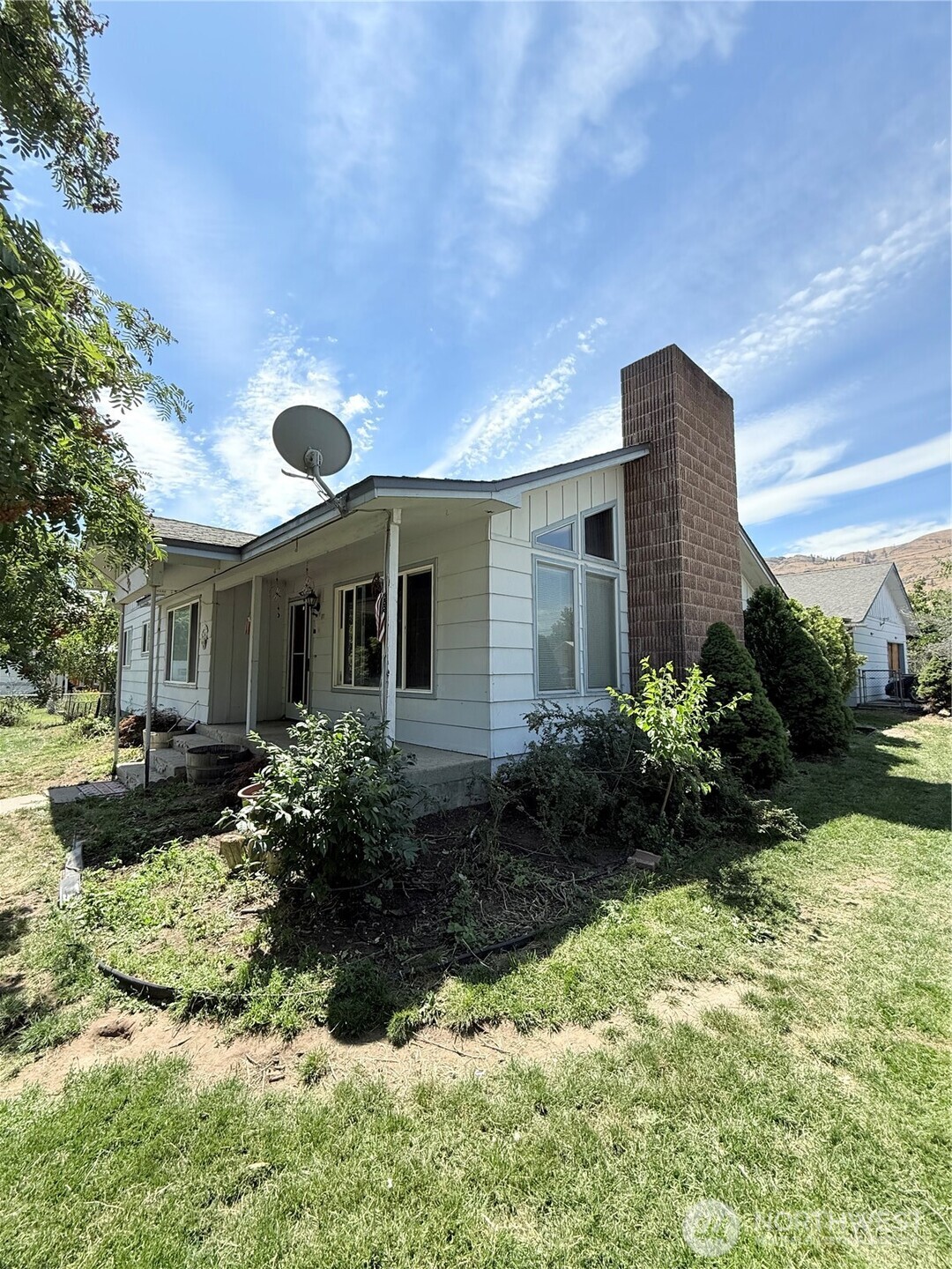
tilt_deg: +4.2
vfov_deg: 102.1
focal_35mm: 14
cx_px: 476
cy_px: 634
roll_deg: -0.2
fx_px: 513
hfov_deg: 85.7
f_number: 2.2
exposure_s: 1/1235
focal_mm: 2.22
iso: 64
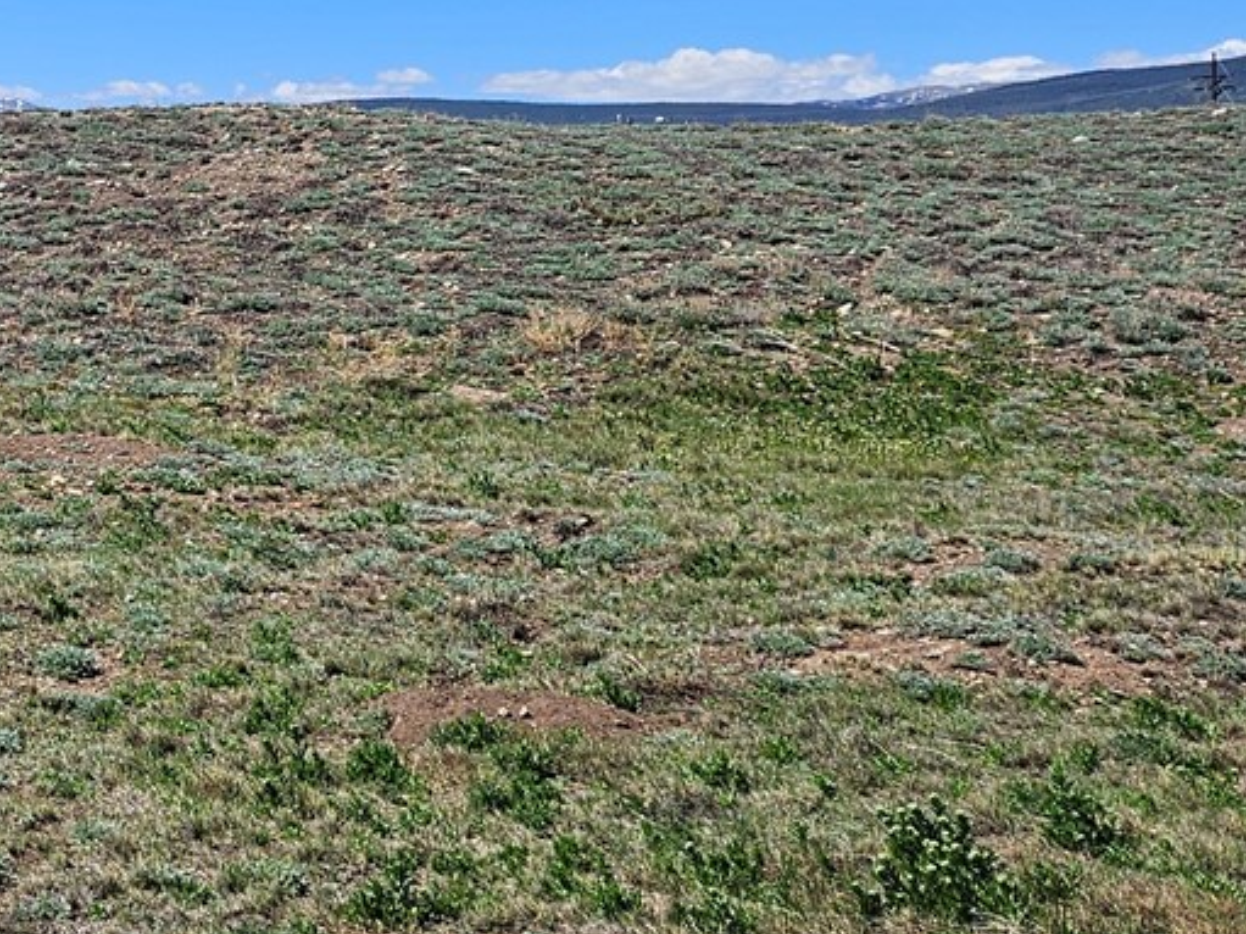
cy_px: 93
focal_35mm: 72
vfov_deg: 20.0
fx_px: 2591
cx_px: -295
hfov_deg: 24.2
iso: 25
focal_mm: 5.4
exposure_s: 1/2391
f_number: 1.8
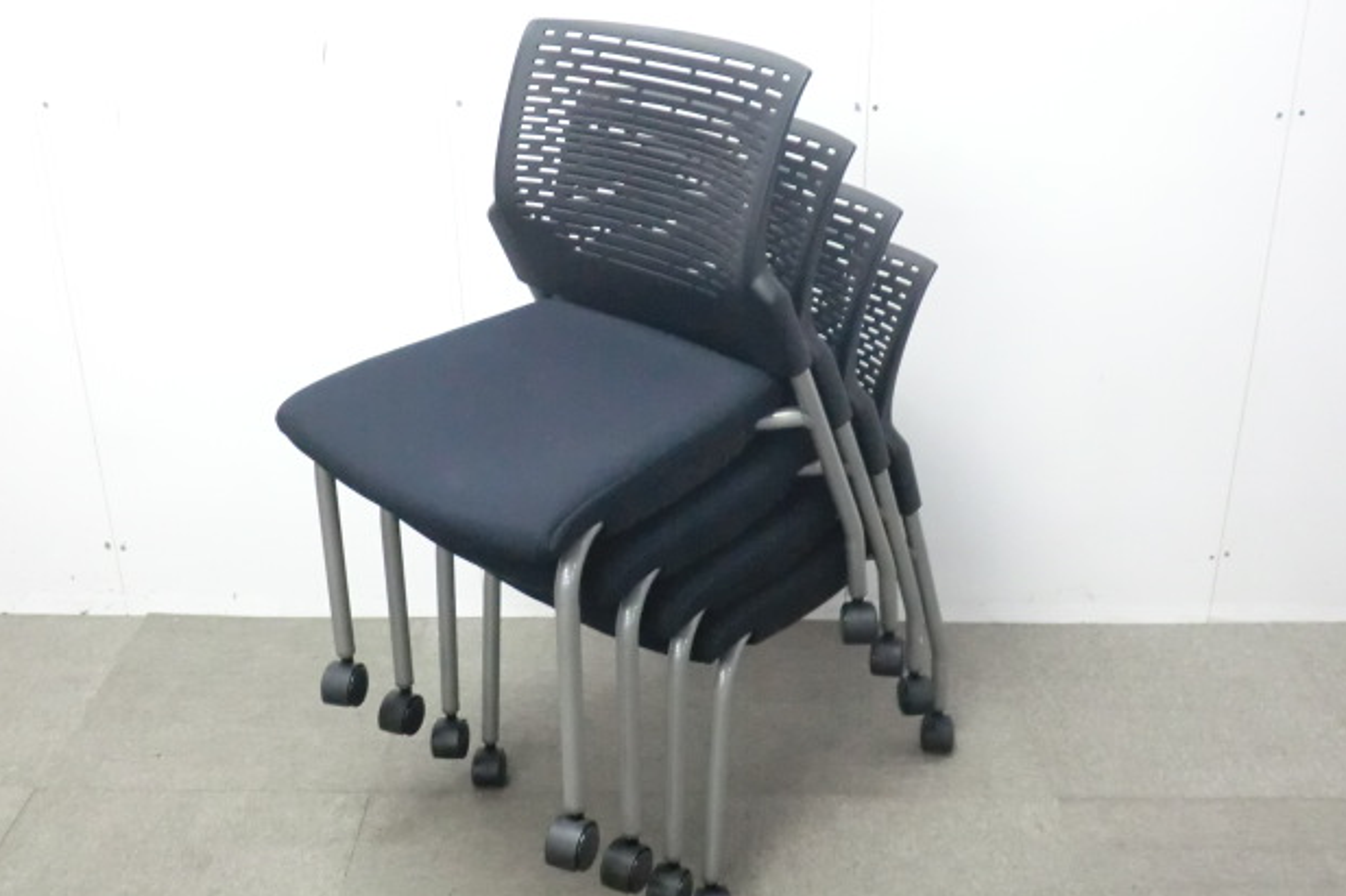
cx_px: 661
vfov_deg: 32.6
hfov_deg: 47.4
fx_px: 1532
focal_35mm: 41
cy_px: 432
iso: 800
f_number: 3.9
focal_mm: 6.9
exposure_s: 1/25
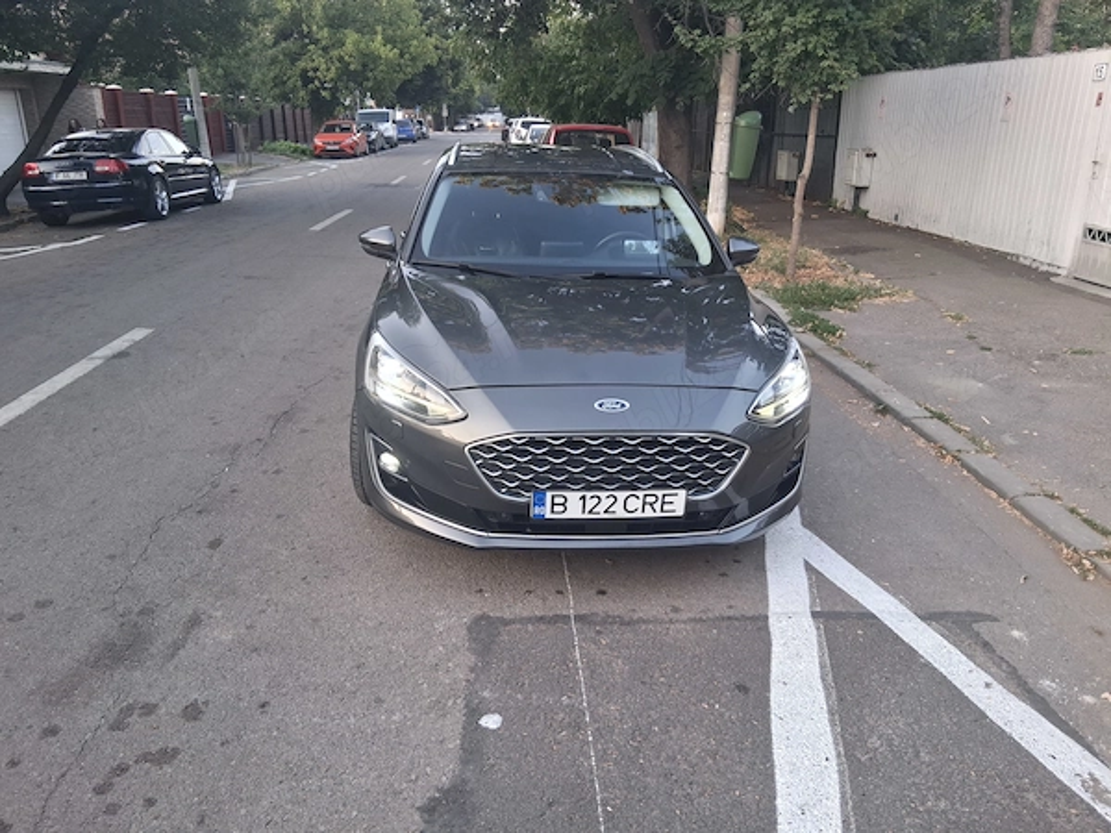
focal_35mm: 26
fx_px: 834
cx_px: 556
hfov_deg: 67.3
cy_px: 416
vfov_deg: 53.1
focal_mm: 3.98
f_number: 1.8
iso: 200
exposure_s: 1/100
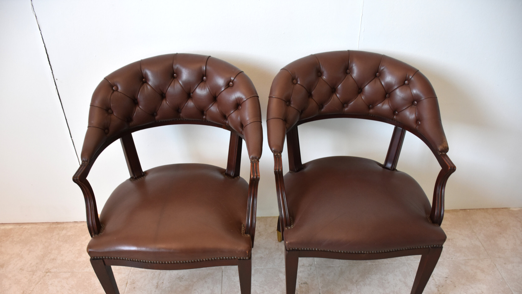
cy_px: 177
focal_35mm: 29
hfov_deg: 66.1
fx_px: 401
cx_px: 257
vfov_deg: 40.0
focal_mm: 18
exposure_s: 1/60
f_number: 4
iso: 800
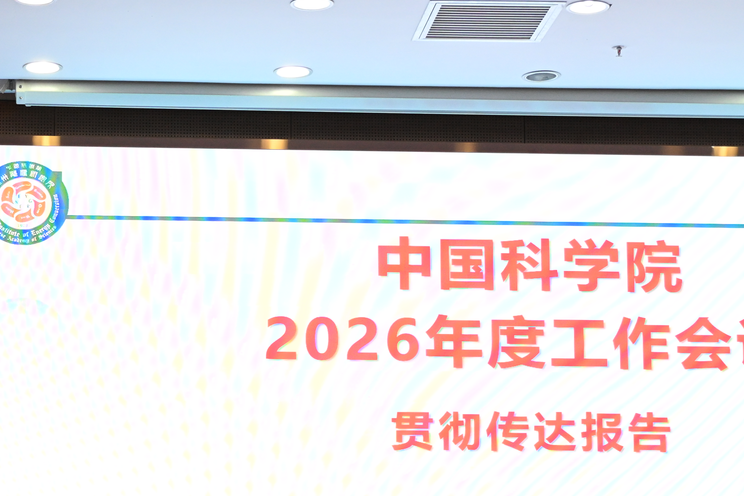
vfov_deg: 13.1
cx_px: 239
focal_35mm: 104
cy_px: 437
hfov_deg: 19.6
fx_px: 2147
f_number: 4.5
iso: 2000
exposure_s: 1/125
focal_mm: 39
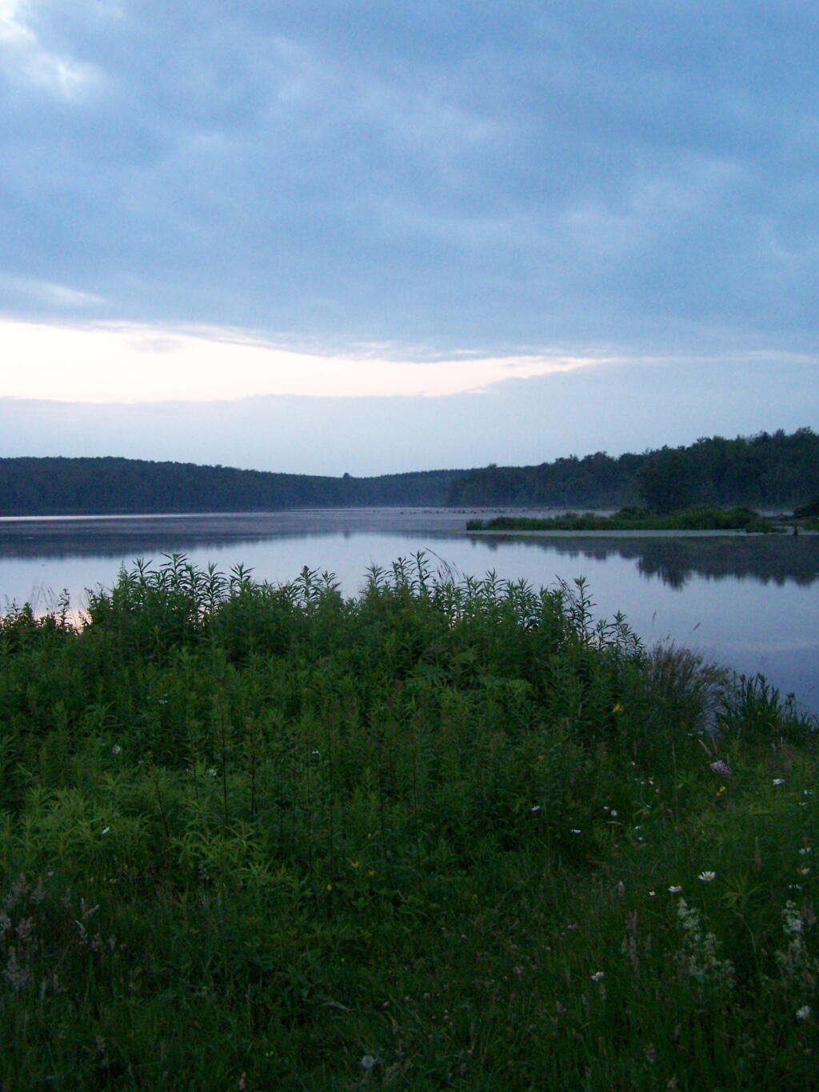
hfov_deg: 37.7
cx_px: 410
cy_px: 546
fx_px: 1199
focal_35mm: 38
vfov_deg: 49.0
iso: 400
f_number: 2.8
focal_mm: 6.3
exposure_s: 1/125
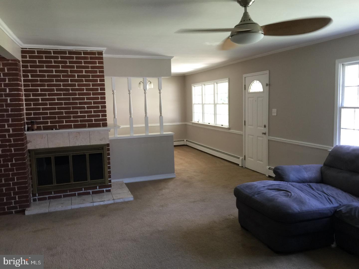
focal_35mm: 29
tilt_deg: -5.7
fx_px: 301
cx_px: 180
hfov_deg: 61.7
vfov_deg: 48.2
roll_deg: +0.0
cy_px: 134
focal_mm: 4.15
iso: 50
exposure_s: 1/15
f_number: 2.2
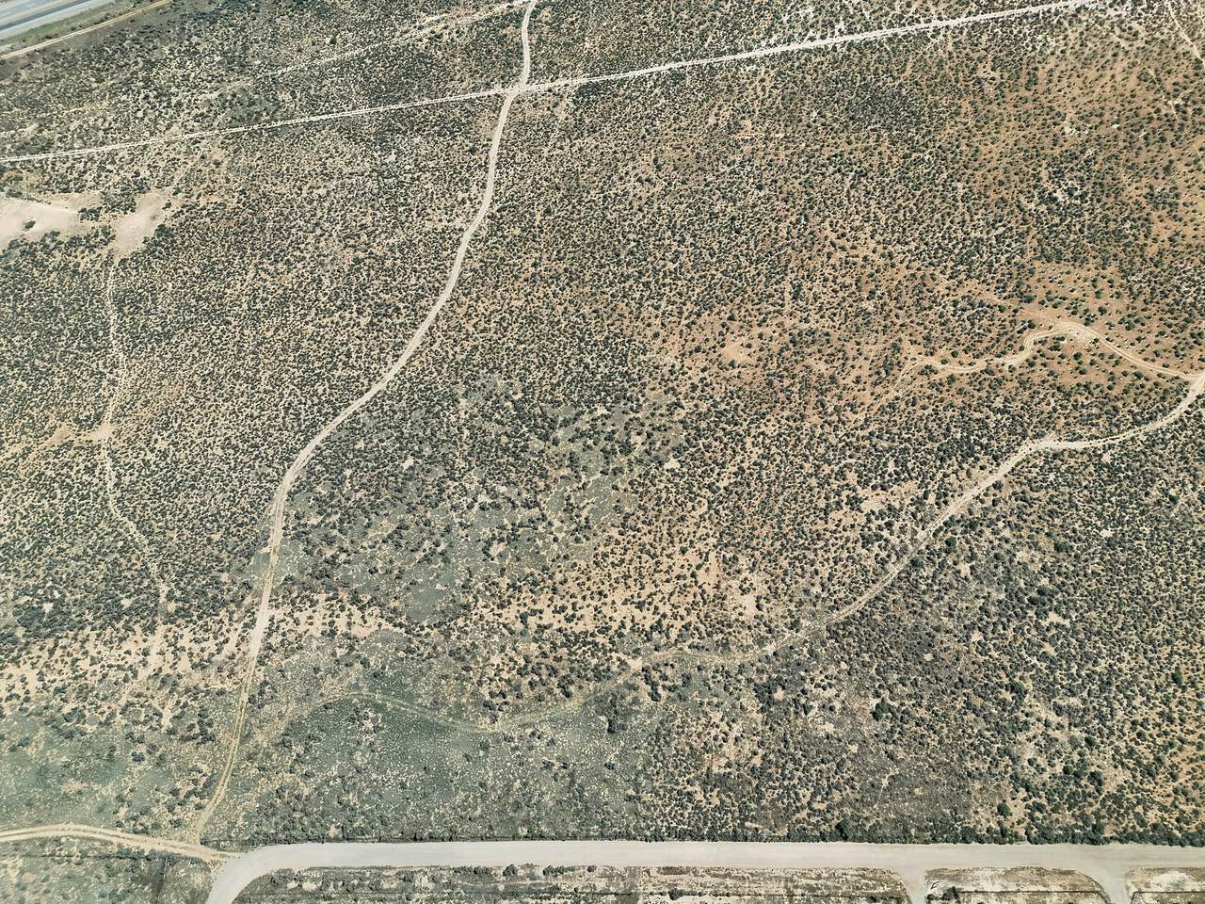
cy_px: 452
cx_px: 602
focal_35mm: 24
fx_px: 835
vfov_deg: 56.8
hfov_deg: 71.6
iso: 120
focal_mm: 6.72
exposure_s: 1/5000
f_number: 1.7
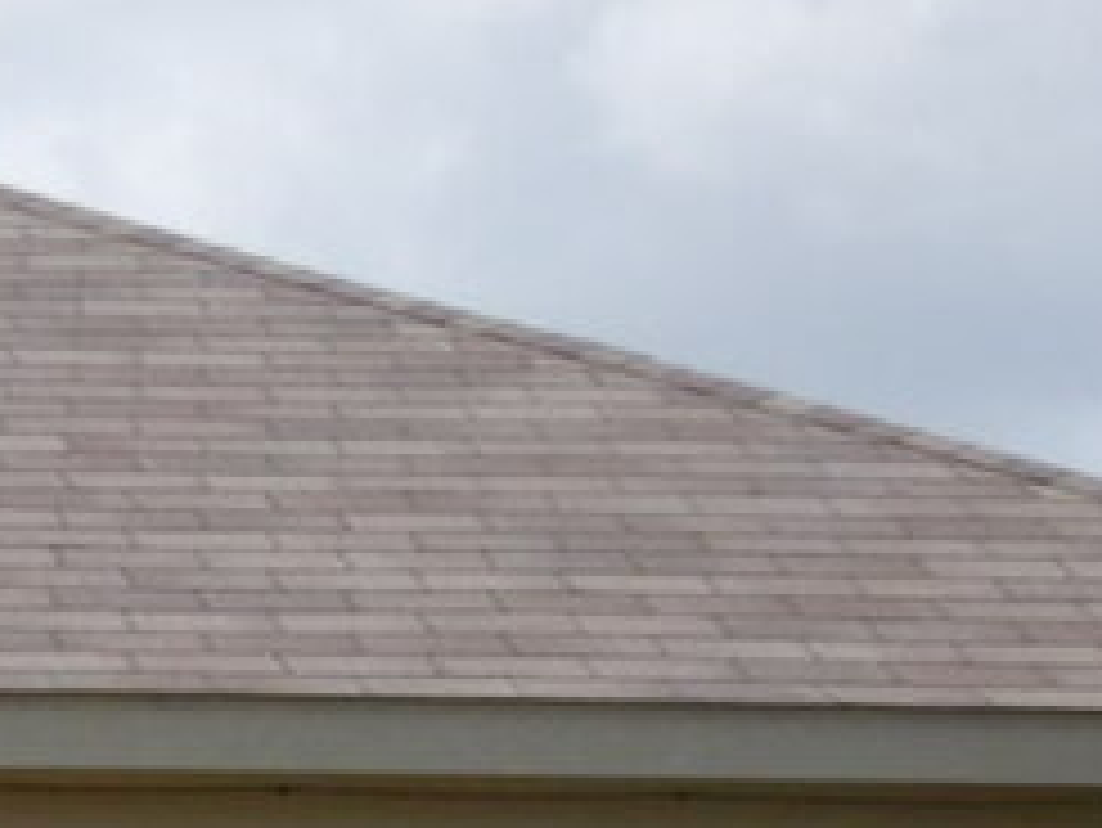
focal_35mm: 141
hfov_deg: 12.5
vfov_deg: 9.9
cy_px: 1521
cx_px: -1030
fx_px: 4491
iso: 125
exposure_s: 1/1250
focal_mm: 4.3
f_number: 4.1
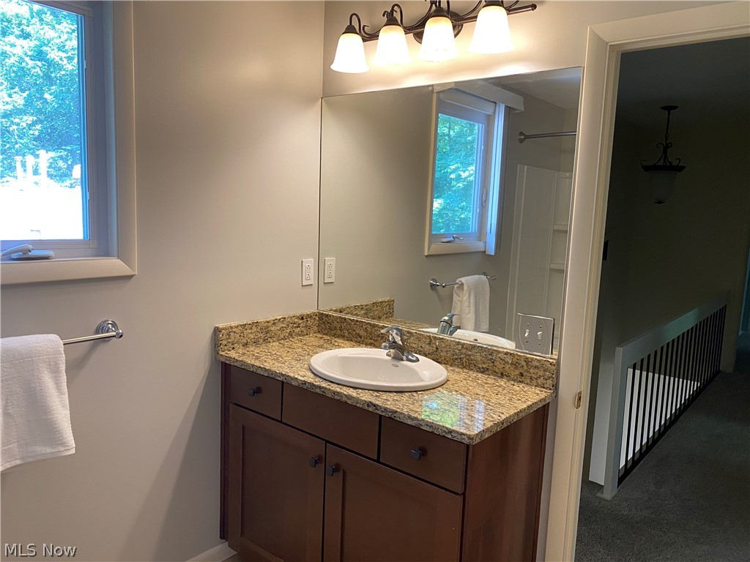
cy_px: 281
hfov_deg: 67.3
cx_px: 375
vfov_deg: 53.1
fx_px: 563
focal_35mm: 26
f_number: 1.8
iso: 160
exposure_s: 1/60
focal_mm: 4.25
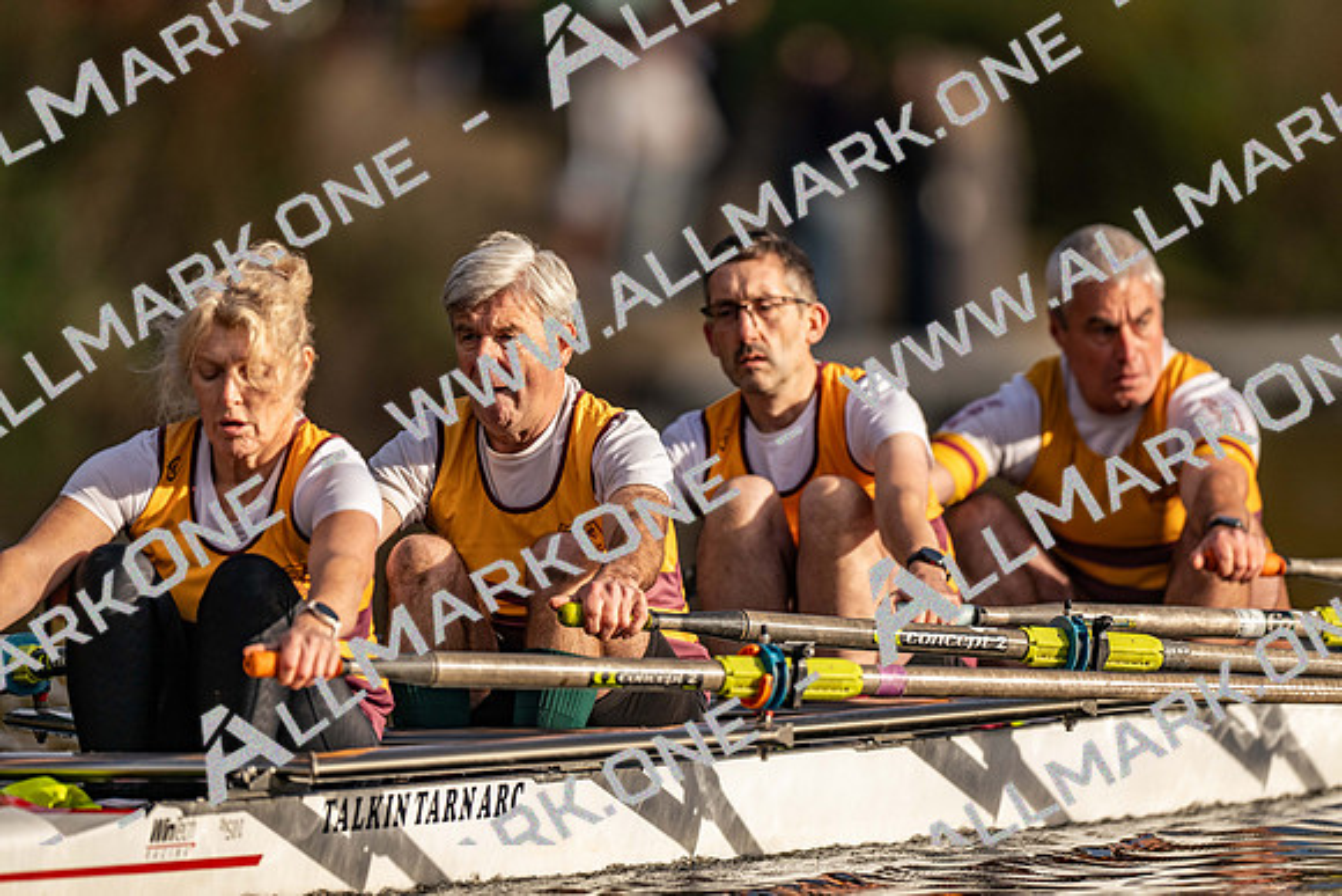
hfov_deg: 3.4
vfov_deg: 2.3
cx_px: 671
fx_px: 22371
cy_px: 448
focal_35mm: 600
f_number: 4
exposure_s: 1/2500
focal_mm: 600
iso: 220
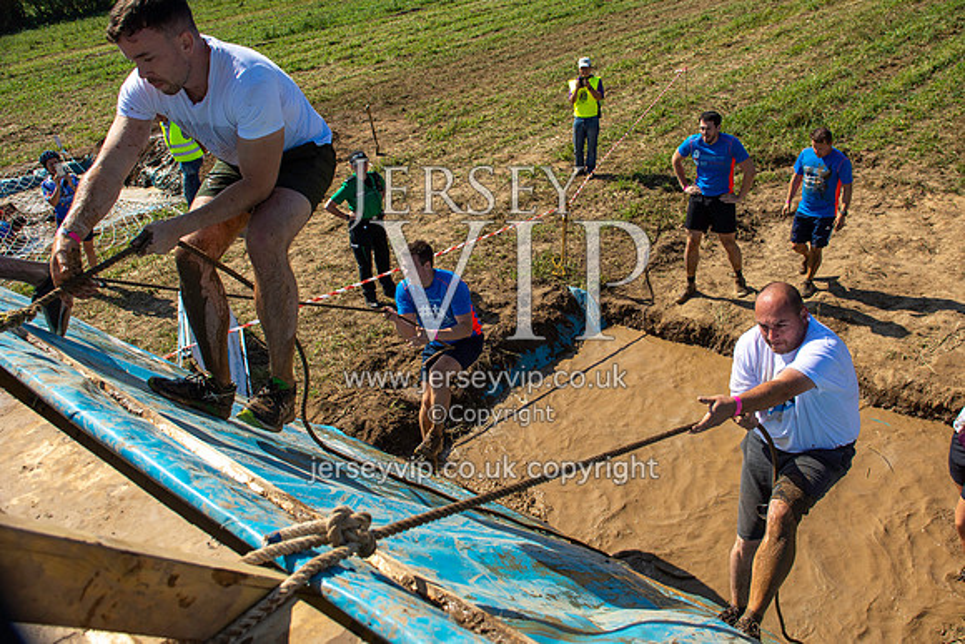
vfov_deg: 44.4
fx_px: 787
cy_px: 286
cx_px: 526
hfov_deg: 62.9
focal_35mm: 29
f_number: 4
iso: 100
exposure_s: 1/5000
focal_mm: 17
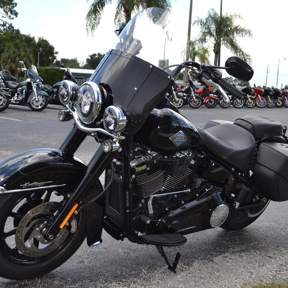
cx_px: 129
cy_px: 144
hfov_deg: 36.8
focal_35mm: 46
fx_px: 433
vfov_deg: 36.8
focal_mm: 24
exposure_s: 1/200
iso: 100
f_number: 5.6
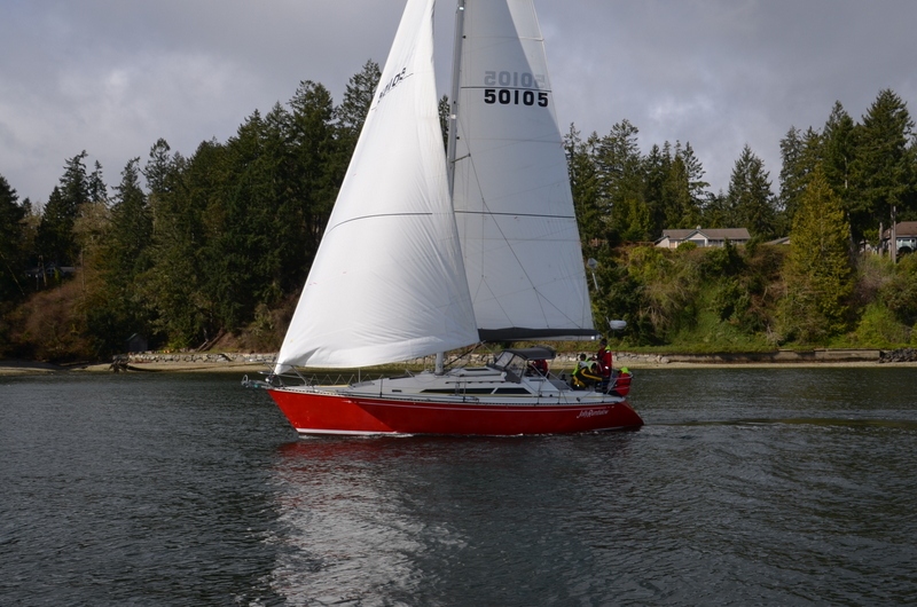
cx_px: 458
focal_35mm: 39
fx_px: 991
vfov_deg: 34.1
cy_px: 304
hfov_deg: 49.6
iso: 100
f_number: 10
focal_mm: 26
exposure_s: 1/200
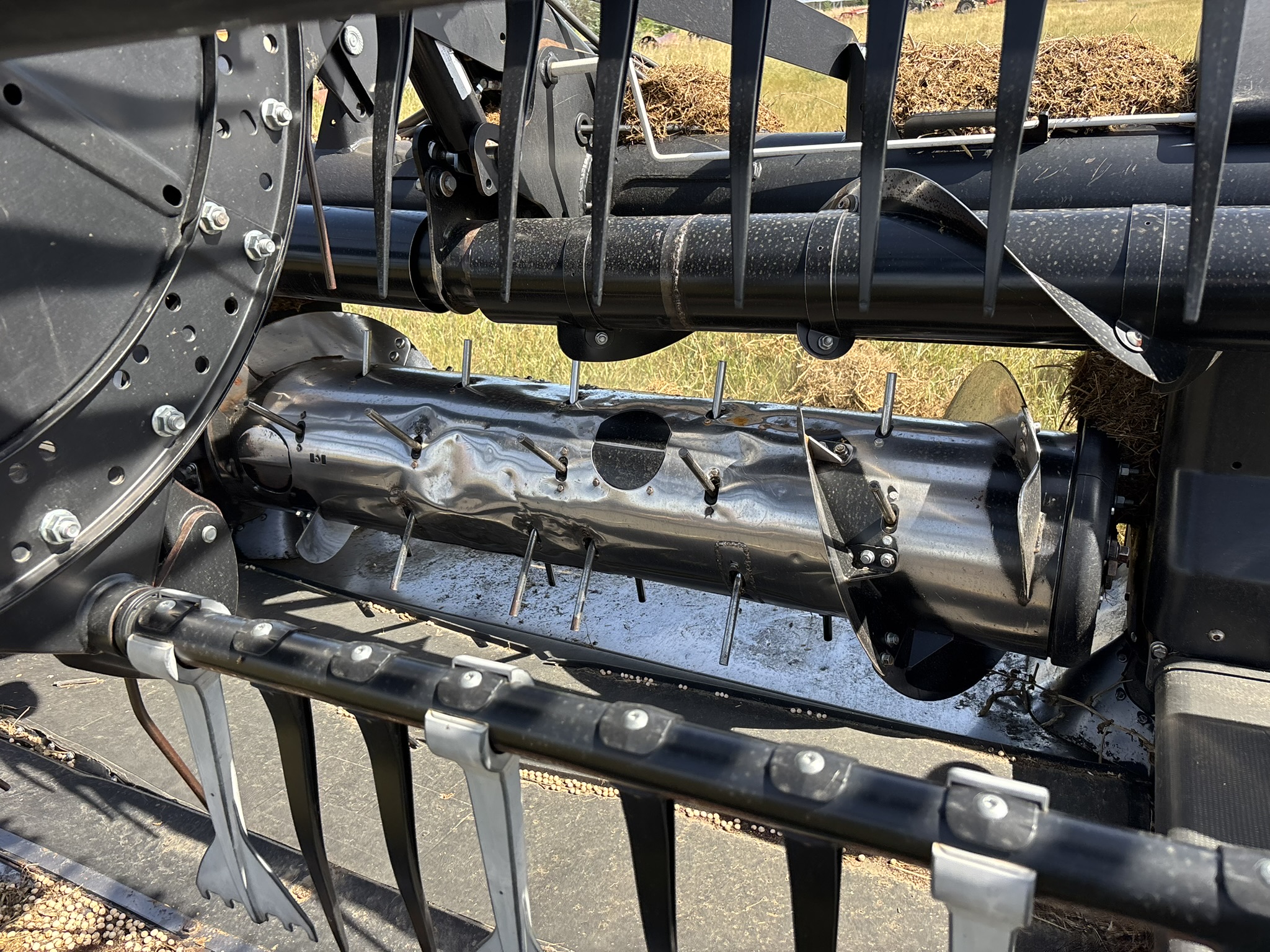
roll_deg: +4.9
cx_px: 635
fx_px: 954
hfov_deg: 67.3
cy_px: 476
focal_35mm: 26
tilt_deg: -25.2
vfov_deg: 53.1
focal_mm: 5.96
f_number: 1.6
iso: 50
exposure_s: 1/597
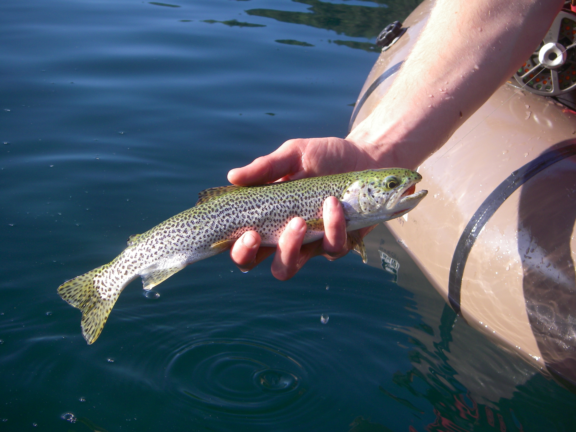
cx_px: 288
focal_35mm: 63
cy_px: 216
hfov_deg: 30.7
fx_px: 1048
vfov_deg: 23.3
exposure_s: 1/250
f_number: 3.7
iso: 64
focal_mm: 10.5
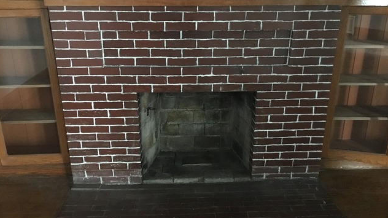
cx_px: 195
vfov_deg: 36.6
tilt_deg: -19.8
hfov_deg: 61.0
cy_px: 98
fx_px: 329
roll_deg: -0.4
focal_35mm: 32
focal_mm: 4.15
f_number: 2.2
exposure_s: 1/15
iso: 1000
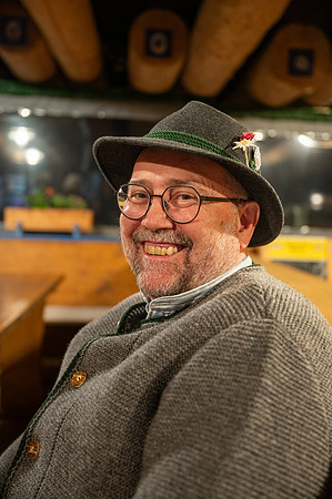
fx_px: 485
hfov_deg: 37.8
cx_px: 166
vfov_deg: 54.5
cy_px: 250
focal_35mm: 35
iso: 3200
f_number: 2.8
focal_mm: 35
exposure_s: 1/40
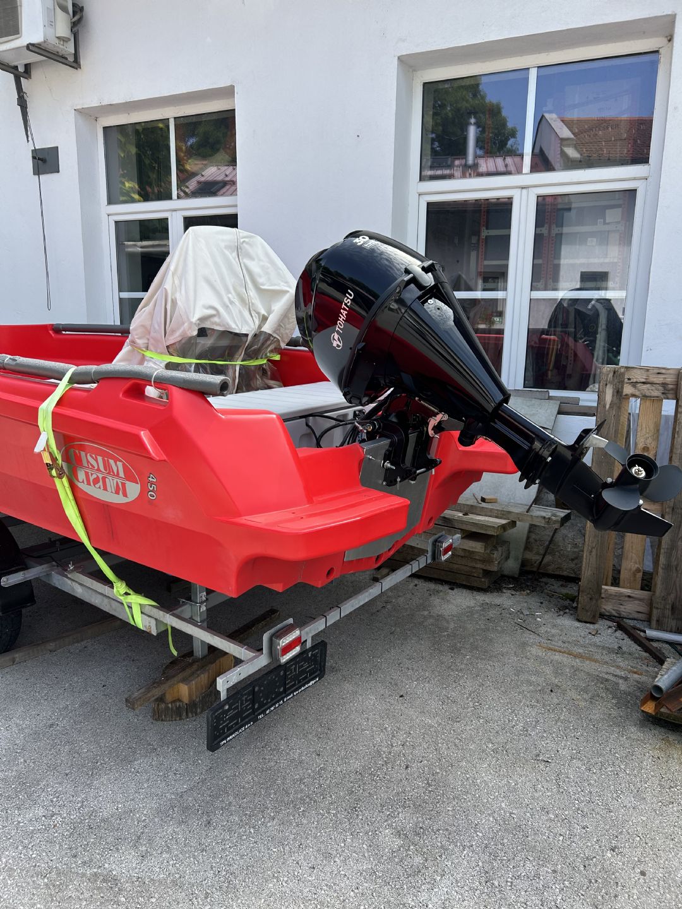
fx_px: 683
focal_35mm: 26
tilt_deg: -10.4
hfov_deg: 53.1
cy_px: 454
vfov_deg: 67.3
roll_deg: -0.3
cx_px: 341
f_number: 1.5
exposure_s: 1/982
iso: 50
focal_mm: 5.7
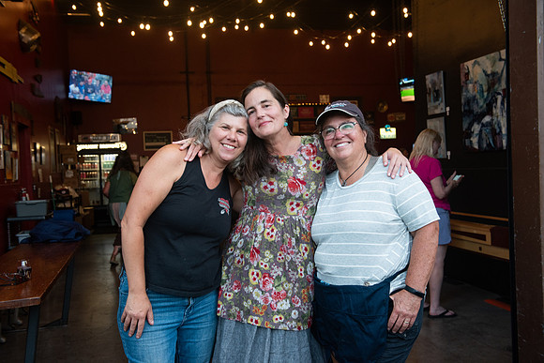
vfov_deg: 35.1
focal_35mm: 38
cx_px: 272
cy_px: 182
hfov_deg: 50.7
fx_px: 574
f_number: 4
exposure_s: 1/80
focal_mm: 38
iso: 800
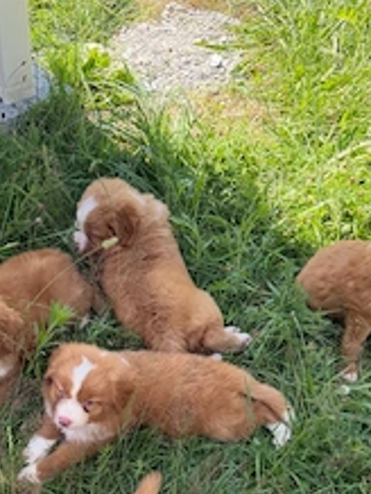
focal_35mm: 44
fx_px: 628
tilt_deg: -55.0
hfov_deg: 32.7
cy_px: 417
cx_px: 131
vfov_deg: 40.5
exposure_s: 1/702
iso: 100
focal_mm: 6.76
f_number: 1.78
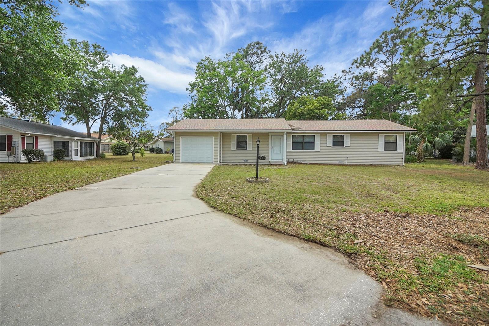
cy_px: 163
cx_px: 244
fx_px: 204
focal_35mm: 15
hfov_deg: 100.4
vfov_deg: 77.3
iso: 500
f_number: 5
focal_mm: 10
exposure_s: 1/2000
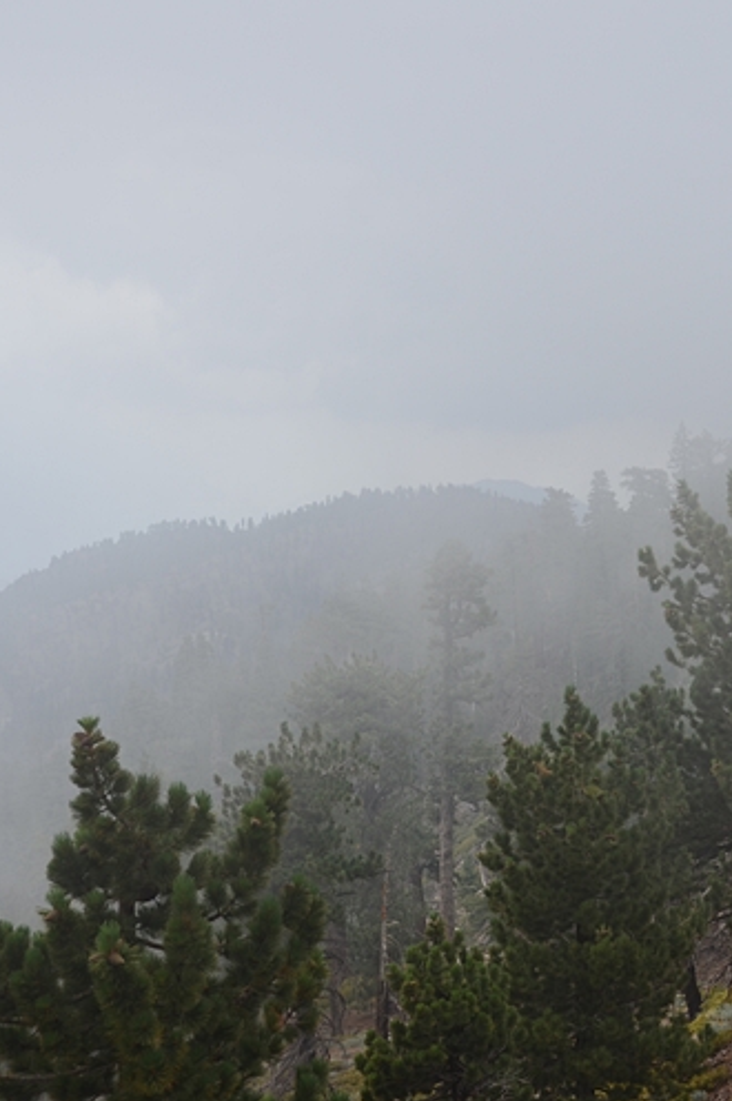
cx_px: 612
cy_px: 579
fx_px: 2657
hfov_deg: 15.6
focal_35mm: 87
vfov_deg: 23.4
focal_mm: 36
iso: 100
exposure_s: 1/125
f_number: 7.1
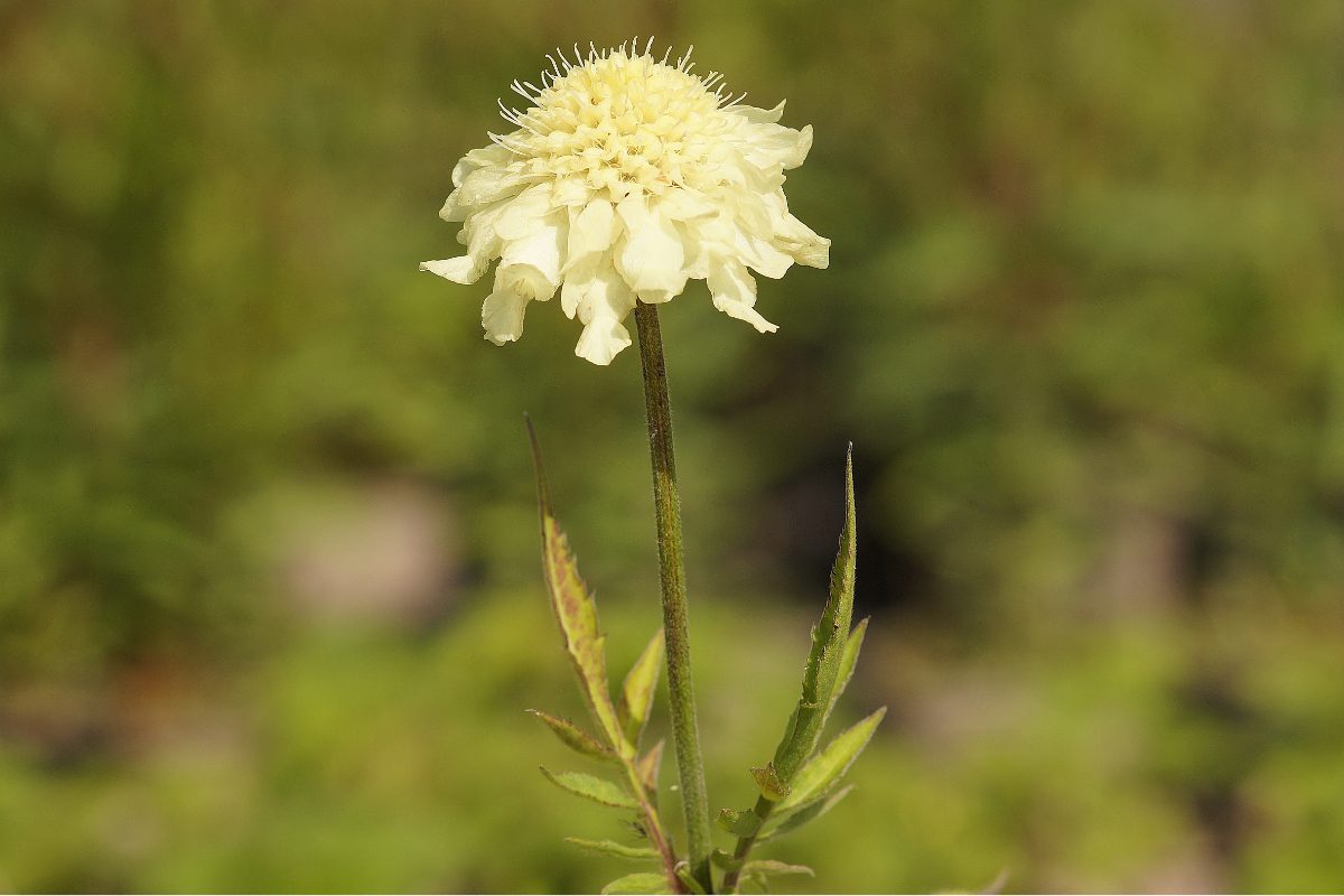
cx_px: 672
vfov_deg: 9.1
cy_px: 448
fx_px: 5600
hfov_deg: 13.7
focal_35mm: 150
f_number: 5.6
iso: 100
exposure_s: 1/400
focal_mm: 100
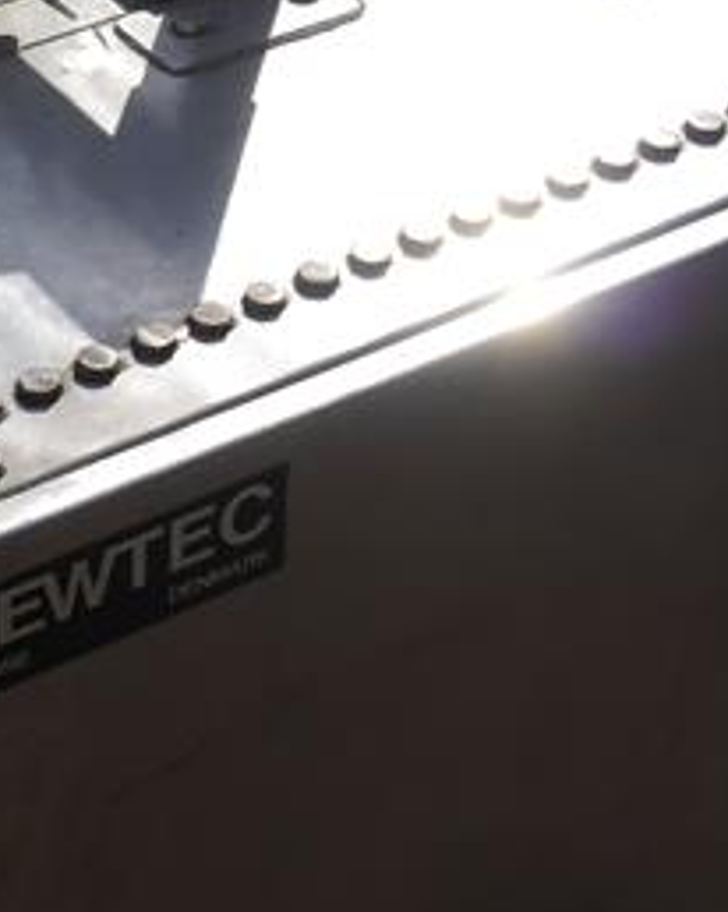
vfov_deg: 20.7
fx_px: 2481
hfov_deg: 16.2
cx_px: -80
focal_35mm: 92
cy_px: 247
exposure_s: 1/500
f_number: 10
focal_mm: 19
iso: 160
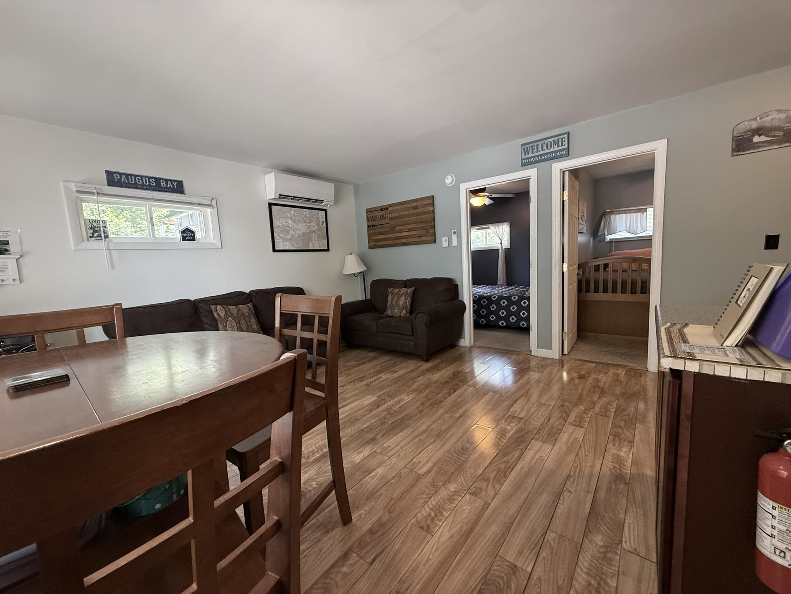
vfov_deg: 85.7
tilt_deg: -7.0
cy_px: 297
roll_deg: +3.1
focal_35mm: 14
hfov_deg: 102.1
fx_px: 320
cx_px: 396
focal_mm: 2.22
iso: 320
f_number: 2.2
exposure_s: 1/60
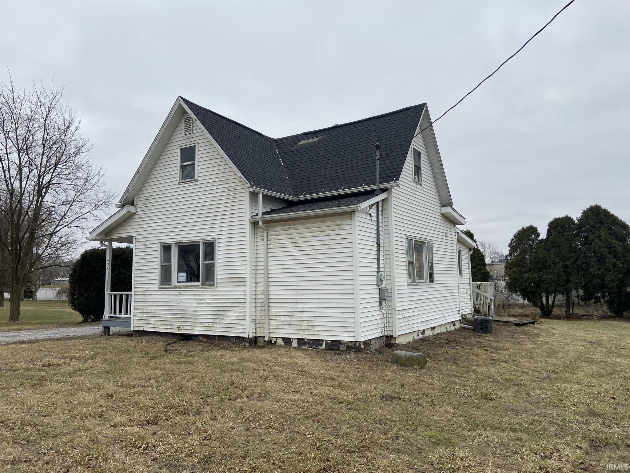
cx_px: 315
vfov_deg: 53.1
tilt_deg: +10.5
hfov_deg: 67.3
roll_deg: -0.3
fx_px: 473
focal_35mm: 26
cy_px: 236
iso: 32
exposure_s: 1/522
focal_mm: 4.25
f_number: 1.8
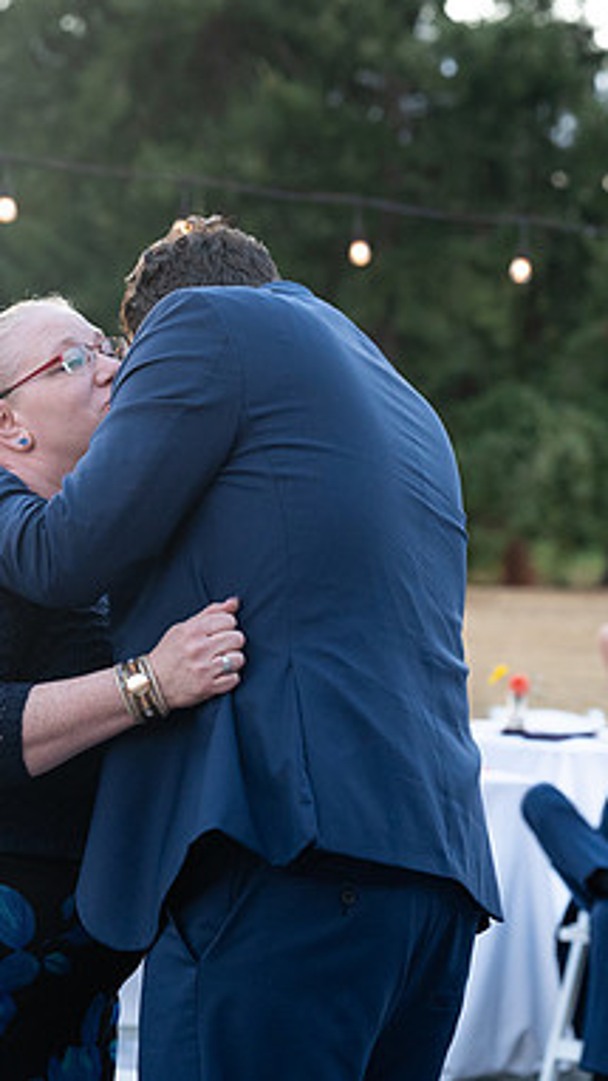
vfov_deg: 18.9
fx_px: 3237
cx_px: 119
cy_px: 536
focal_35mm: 113
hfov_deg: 10.7
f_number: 4
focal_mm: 71
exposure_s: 1/500
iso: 2000
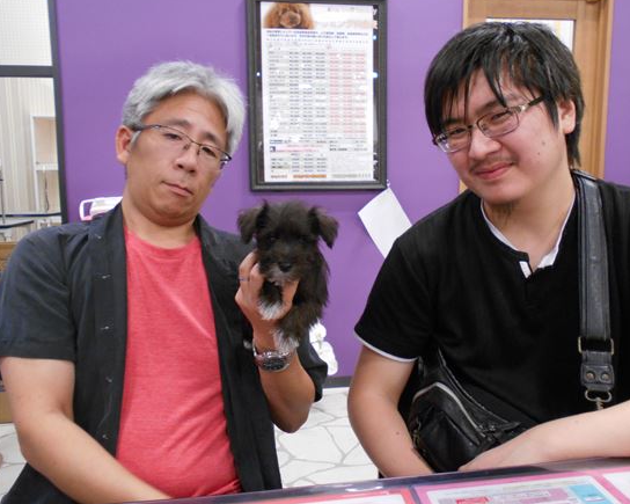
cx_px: 340
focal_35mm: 28
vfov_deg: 51.5
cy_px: 246
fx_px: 522
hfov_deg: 62.1
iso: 360
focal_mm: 4.6
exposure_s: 1/30
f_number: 3.2
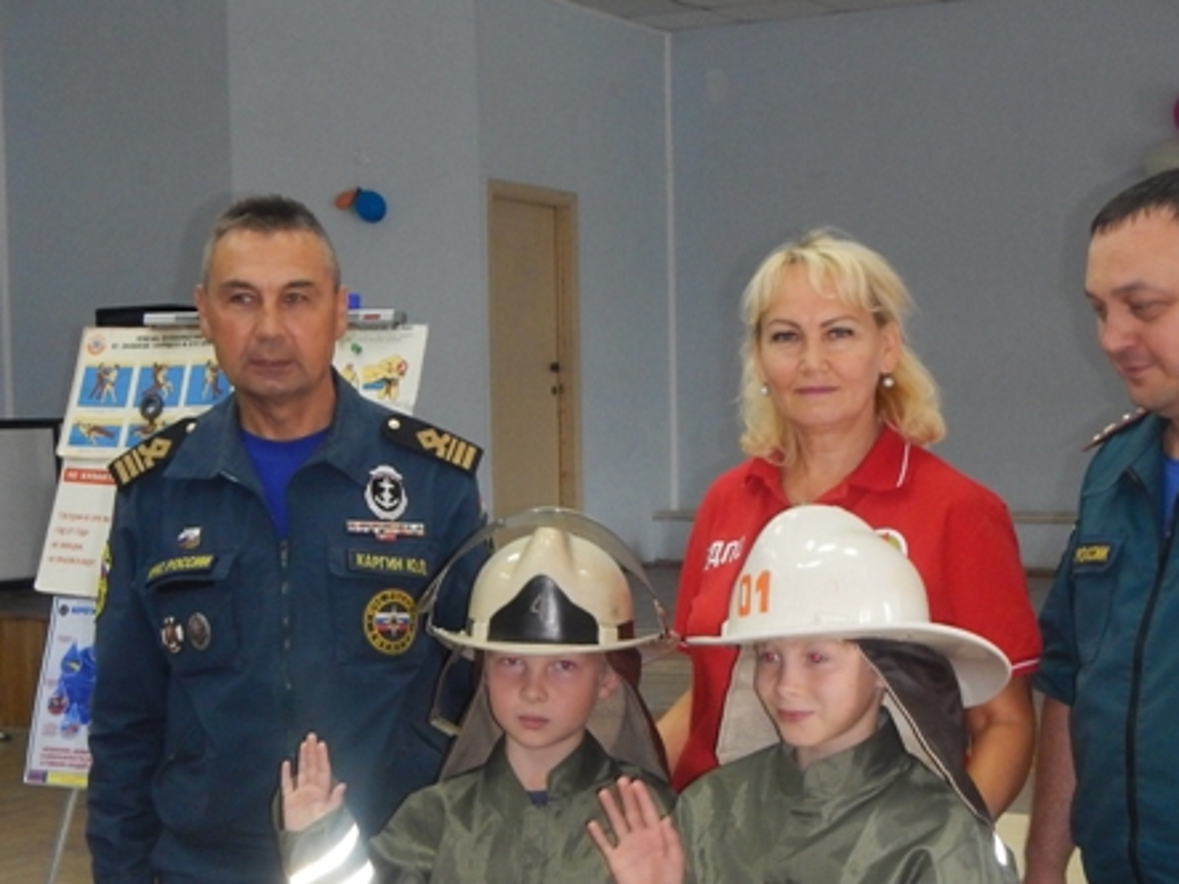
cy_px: 533
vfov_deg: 22.5
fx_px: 2213
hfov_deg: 29.8
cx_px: 649
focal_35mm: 65
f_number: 4
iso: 320
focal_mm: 6.5
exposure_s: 1/30
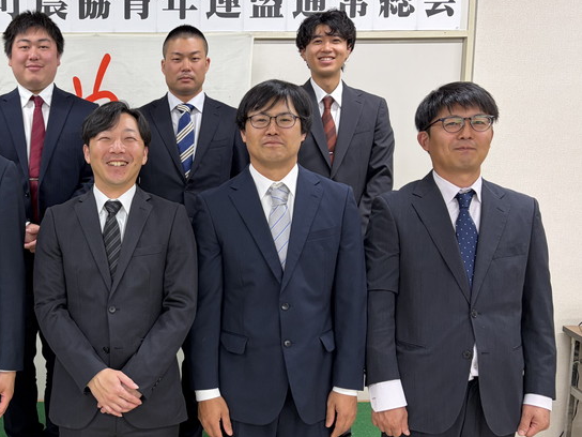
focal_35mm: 43
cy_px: 245
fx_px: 723
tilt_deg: -6.9
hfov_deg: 41.6
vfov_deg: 33.6
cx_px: 102
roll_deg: +0.9
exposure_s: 1/60
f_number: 1.6
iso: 80
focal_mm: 5.96
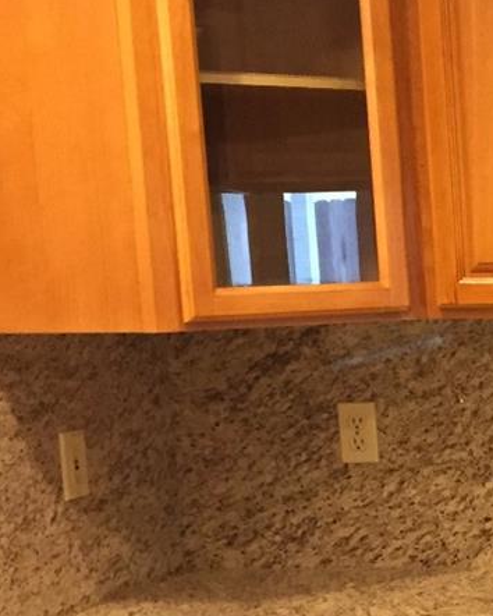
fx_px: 1750
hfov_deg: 13.8
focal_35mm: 96
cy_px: 485
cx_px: 954
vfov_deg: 19.8
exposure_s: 1/24
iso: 250
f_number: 2.2
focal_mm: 4.15
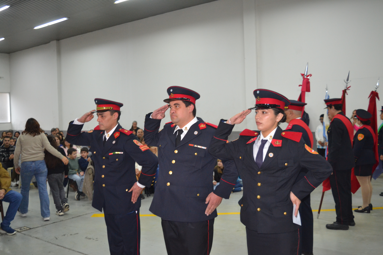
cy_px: 128
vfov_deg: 36.9
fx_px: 383
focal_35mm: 36
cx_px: 192
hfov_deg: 53.1
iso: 1400
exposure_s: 1/60
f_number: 4
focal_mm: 24
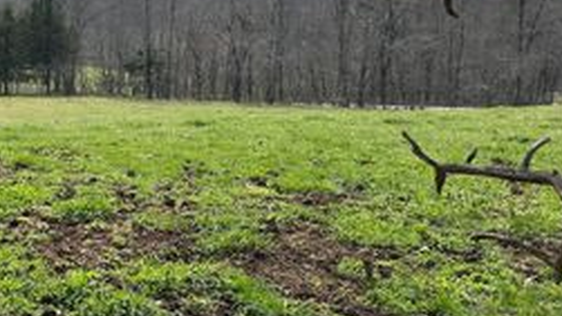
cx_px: 38
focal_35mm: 52
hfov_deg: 36.9
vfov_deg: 23.0
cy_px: 113
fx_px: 775
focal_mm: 6.86
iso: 80
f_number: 1.78
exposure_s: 1/4762
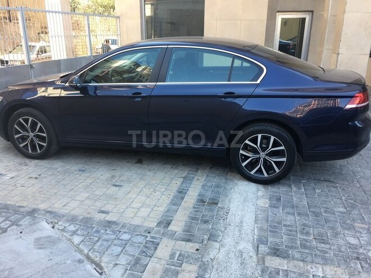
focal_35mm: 29
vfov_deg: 48.2
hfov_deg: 61.7
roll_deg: -0.4
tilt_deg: -18.5
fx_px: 311
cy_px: 139
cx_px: 186
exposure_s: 1/100
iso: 32
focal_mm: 4.15
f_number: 2.2
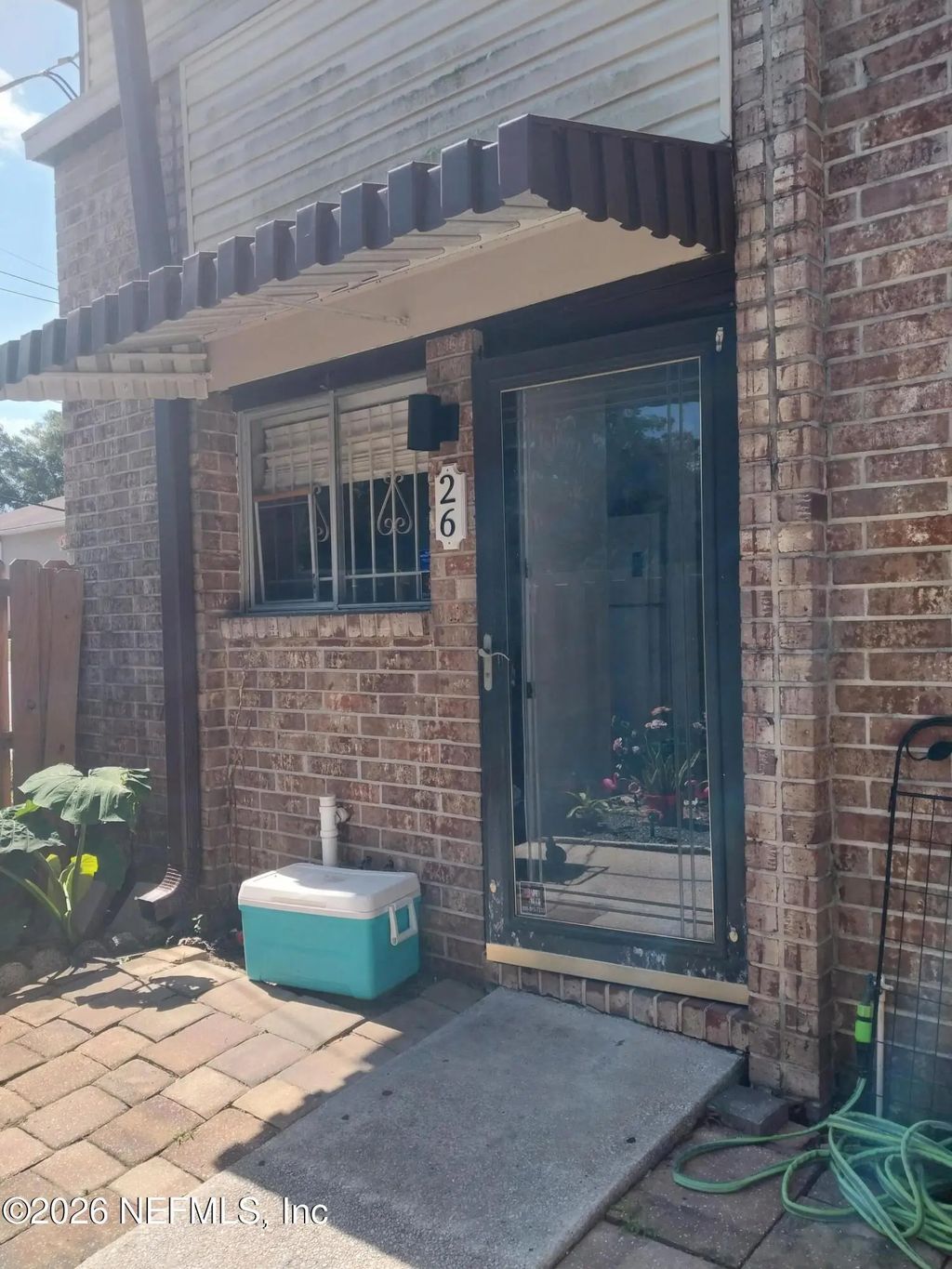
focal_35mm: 26
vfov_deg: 67.3
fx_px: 953
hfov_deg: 53.1
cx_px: 476
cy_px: 634
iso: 20
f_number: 1.8
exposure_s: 1/262
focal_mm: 4
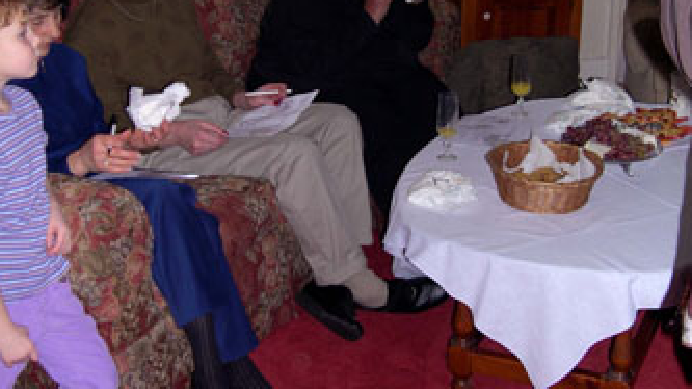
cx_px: 347
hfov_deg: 37.2
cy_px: 108
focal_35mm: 56
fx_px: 1027
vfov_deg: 21.3
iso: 100
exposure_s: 1/60
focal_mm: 8
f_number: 2.8
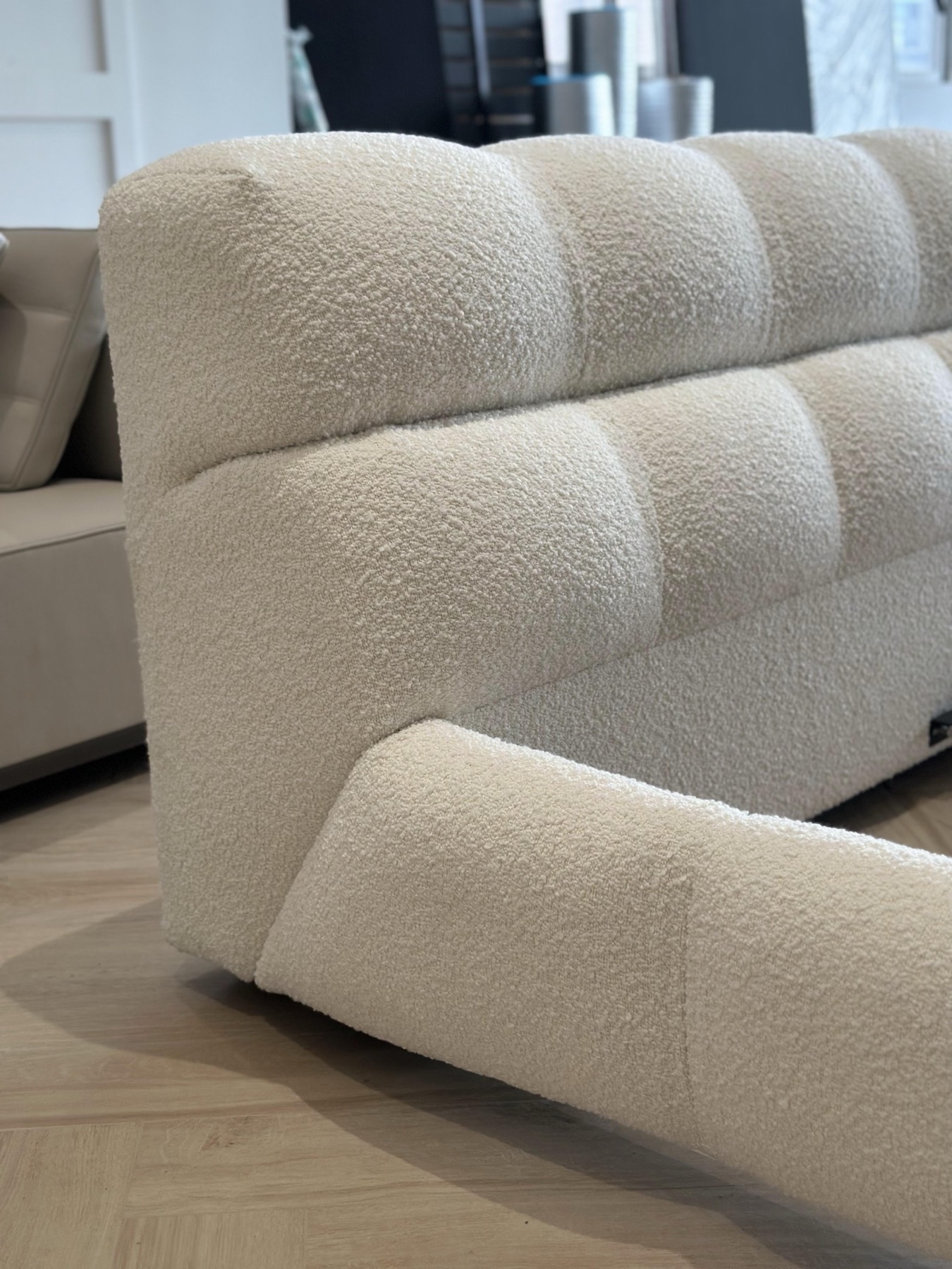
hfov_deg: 30.3
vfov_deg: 39.7
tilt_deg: -14.8
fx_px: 1760
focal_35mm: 48
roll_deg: +0.9
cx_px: 476
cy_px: 634
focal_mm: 6.86
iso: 80
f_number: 1.78
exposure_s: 1/258
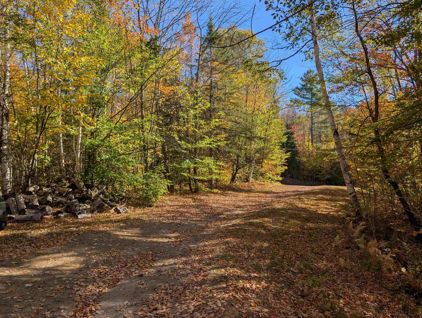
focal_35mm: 24
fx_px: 293
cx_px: 211
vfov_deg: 56.9
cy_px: 159
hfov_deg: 71.5
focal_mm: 6.9
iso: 20
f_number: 1.68
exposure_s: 1/527
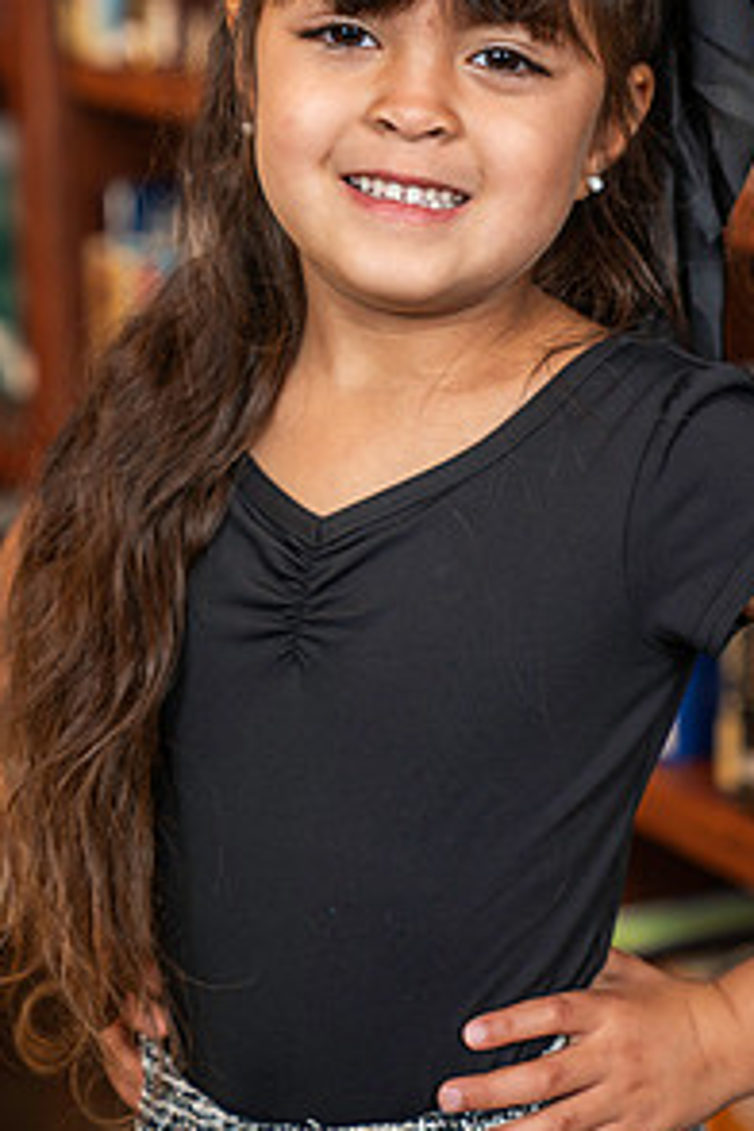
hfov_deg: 12.8
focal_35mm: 107
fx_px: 3361
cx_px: 481
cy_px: 419
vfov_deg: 19.1
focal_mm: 70
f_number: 3.5
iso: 500
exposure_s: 1/200
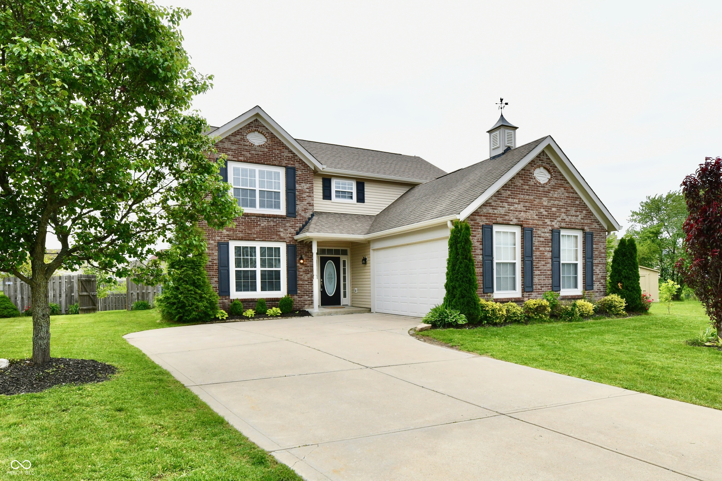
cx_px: 361
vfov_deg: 70.4
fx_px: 341
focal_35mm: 17
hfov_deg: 93.3
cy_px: 240
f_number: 11
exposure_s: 1/500
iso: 640
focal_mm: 17
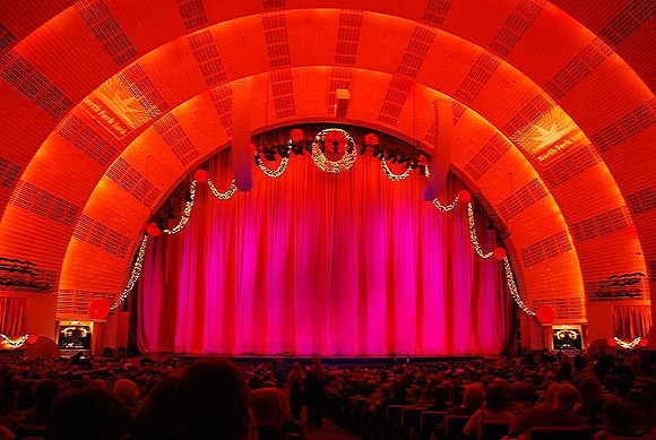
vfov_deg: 48.1
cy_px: 220
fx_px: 493
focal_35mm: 27
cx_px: 328
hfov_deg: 67.3
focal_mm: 18
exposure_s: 1/3
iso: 400
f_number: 5
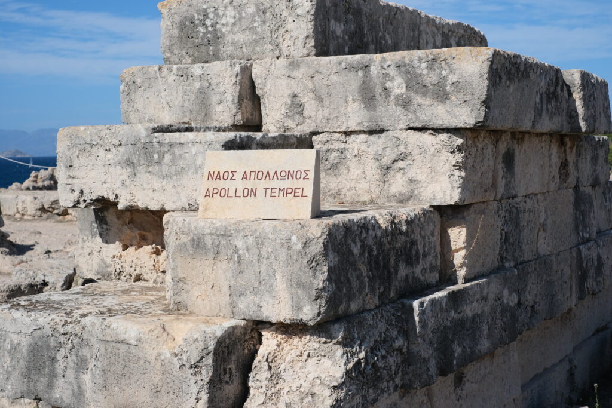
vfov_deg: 25.5
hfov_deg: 37.5
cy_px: 204
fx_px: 901
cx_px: 306
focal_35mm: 53
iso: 320
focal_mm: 35
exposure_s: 1/2200
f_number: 5.6
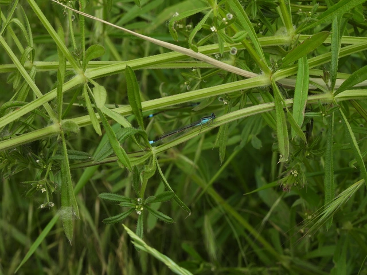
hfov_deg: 11.6
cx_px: 184
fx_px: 1802
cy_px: 138
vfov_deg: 8.7
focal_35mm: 170
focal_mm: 30.3
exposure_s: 1/60
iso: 100
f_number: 6.3
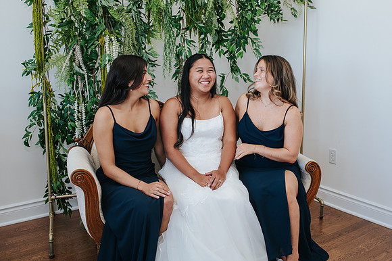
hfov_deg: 47.2
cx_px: 227
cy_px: 110
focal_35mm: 41
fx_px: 447
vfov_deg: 32.5
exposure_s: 1/200
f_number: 3.5
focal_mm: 35
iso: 800
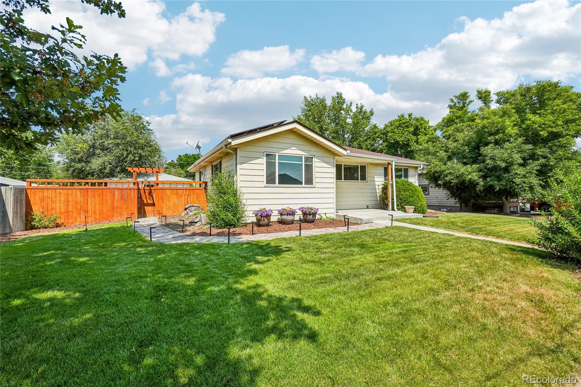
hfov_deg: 100.4
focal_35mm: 15
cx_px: 290
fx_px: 242
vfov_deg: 77.3
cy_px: 194
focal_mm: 10
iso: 400
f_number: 8
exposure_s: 1/1250
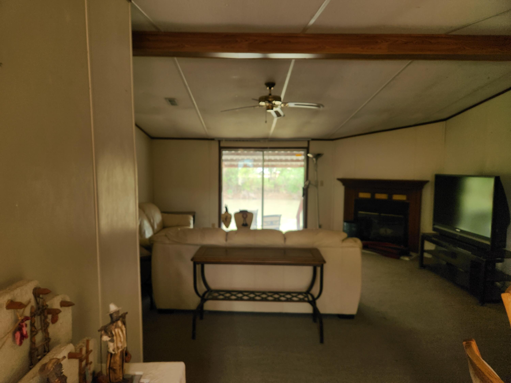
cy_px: 192
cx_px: 256
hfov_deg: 73.9
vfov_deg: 58.9
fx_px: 340
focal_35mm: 23
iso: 40
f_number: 1.8
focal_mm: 5.4
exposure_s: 1/180
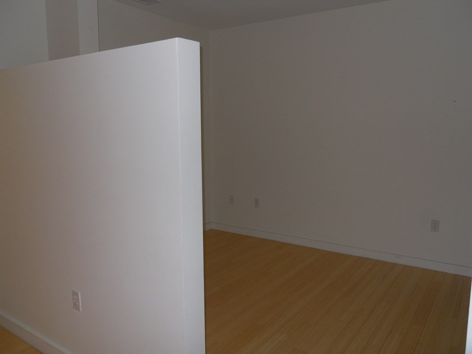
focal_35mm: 28
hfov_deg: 63.4
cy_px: 177
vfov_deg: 49.7
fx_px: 382
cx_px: 236
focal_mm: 5
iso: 80
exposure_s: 1/25
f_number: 2.7
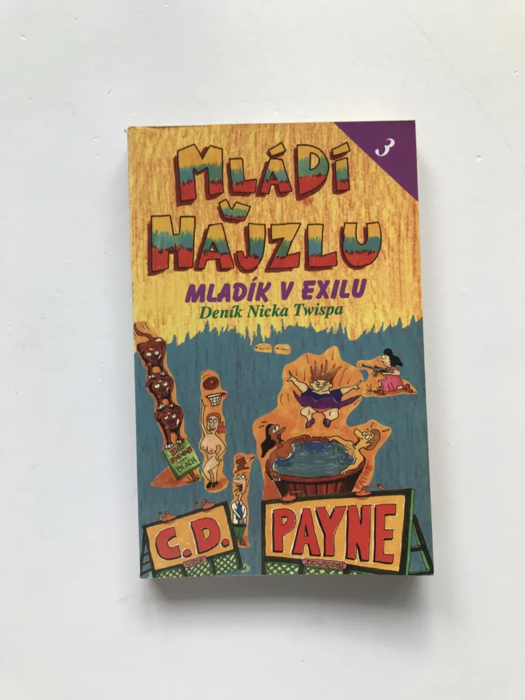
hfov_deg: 49.7
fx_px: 566
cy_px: 350
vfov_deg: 63.4
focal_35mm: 28
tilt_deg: -89.2
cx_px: 262
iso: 25
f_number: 1.8
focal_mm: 3.99
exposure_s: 1/100
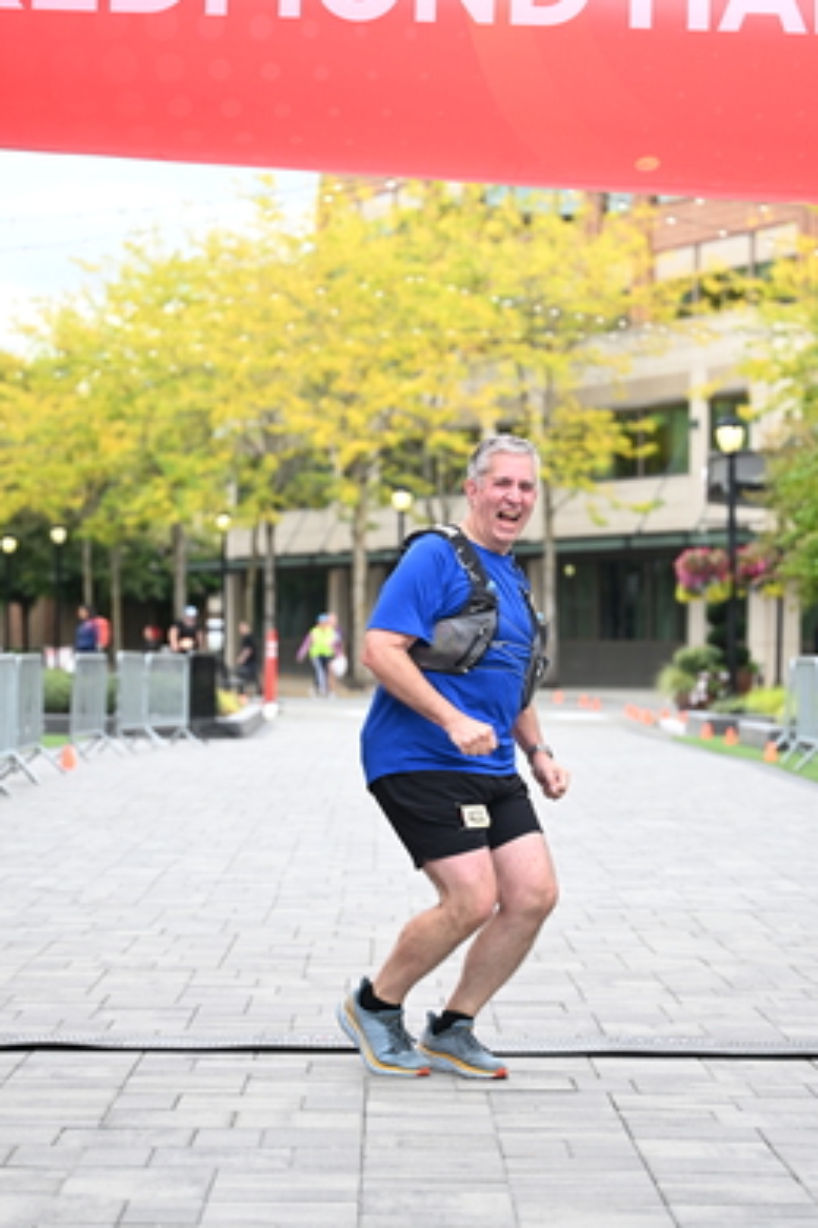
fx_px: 3377
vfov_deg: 20.6
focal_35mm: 99
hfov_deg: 13.8
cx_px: 447
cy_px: 575
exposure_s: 1/1000
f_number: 2.8
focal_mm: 70
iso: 400
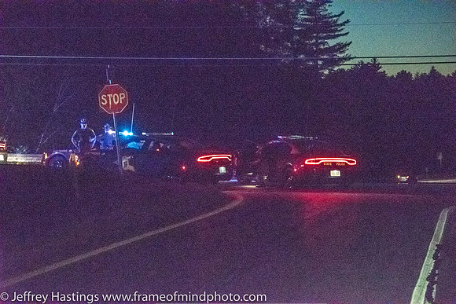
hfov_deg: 14.4
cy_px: 152
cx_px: 228
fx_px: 1805
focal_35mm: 142
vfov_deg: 9.6
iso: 16000
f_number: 4.2
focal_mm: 95
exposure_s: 1/640
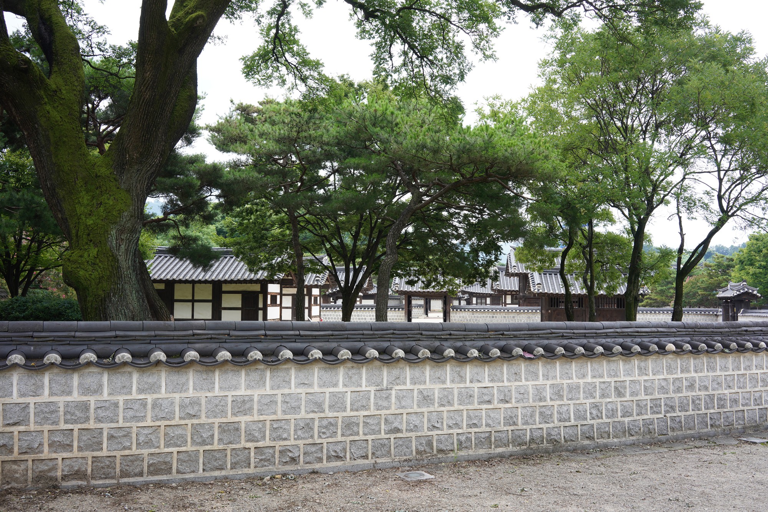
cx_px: 384
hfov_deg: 54.4
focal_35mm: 35
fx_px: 747
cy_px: 256
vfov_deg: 37.9
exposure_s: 1/100
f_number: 9
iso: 200
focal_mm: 35
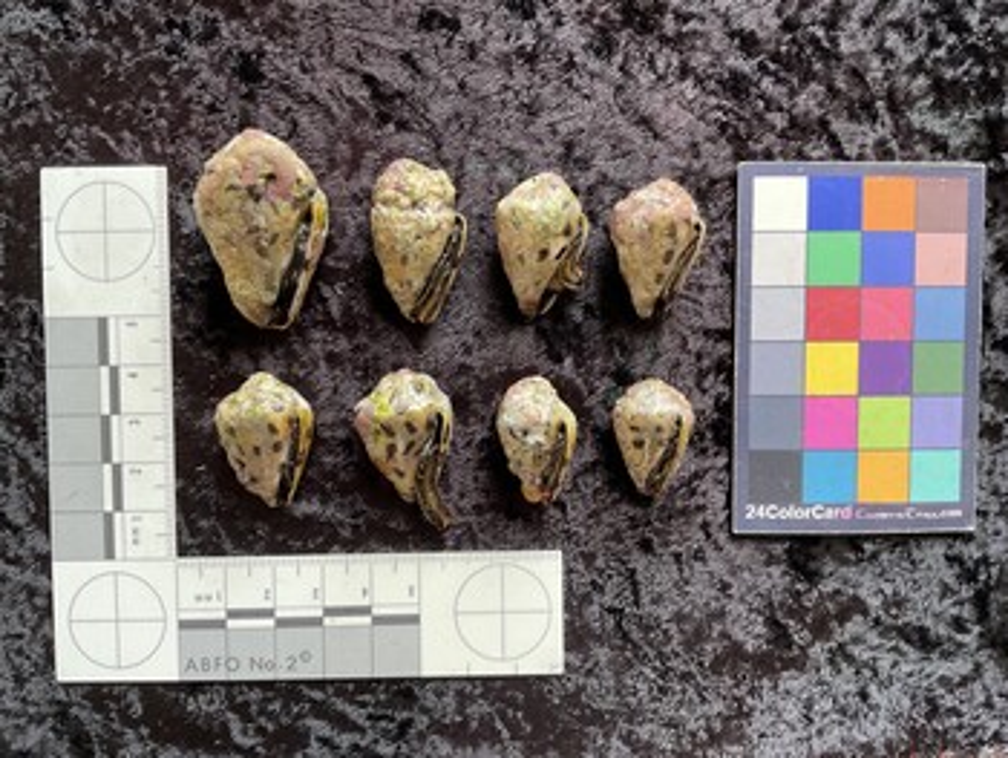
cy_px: 379
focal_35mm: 29
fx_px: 845
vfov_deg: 48.3
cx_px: 504
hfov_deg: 61.6
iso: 40
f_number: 1.8
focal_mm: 3
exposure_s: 1/60
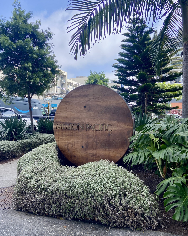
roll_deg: +0.4
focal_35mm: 28
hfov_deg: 51.5
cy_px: 120
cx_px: 95
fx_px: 195
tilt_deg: -2.2
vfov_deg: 62.2
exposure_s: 1/990
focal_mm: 4.25
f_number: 1.8
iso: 32
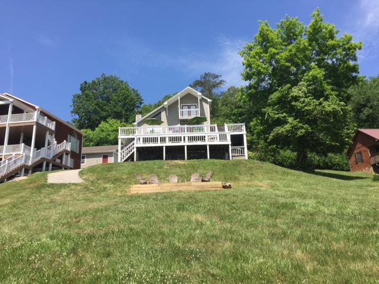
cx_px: 190
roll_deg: +3.2
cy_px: 142
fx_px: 318
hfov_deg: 61.7
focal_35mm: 29
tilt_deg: +15.8
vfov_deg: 48.2
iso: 32
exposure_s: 1/1412
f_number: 2.2
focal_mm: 4.15
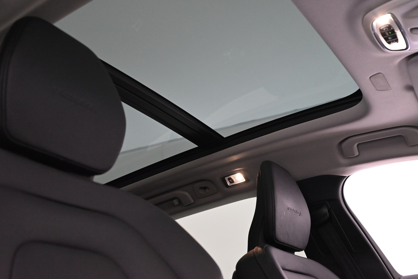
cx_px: 209
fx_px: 476
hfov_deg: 47.4
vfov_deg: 32.6
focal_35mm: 41
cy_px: 140
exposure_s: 1/60
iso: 5600
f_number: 5.6
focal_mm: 41
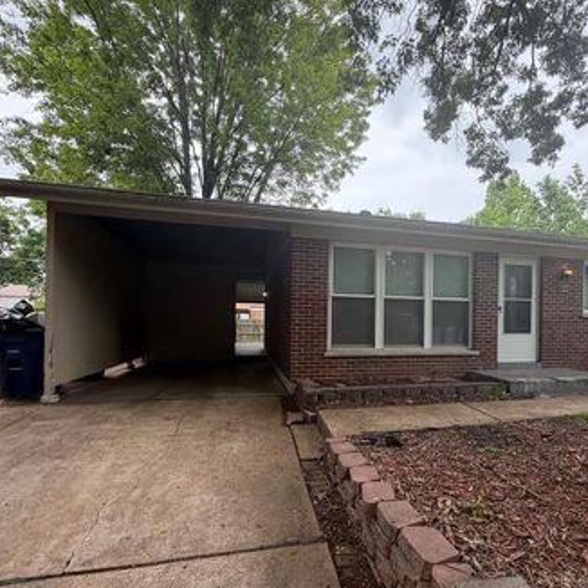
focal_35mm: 19
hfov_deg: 77.0
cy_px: 324
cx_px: 345
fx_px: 365
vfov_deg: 77.5
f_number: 2.2
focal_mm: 2.22
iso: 40
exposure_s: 1/226
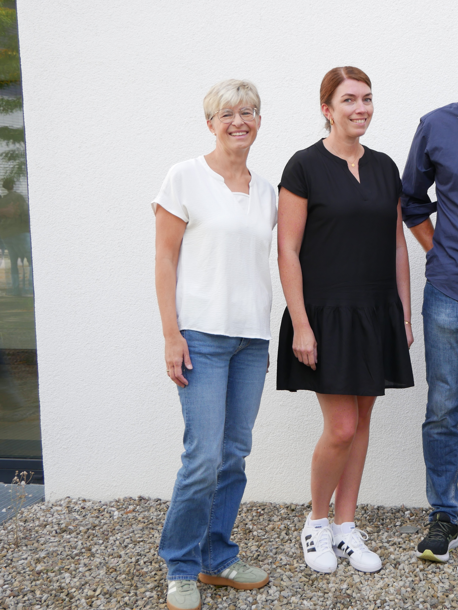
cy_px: 308
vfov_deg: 34.9
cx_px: 406
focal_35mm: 55
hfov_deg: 25.8
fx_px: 970
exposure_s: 1/200
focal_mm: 20
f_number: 4.1
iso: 200
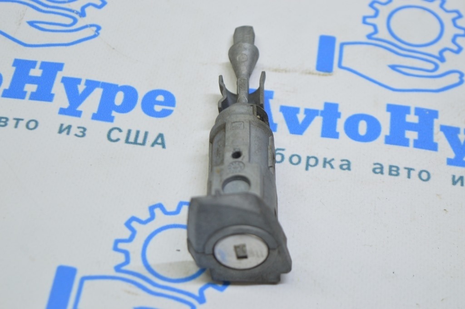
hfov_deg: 24.6
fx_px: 1065
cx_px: 232
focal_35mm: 82
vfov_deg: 16.5
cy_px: 154
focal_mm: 55
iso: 400
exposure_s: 1/20
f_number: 5.6
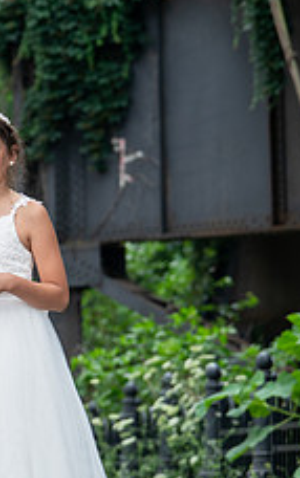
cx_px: -170
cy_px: 278
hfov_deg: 5.2
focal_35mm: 253
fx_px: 3301
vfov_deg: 8.3
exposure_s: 1/250
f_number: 4
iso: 100
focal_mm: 94
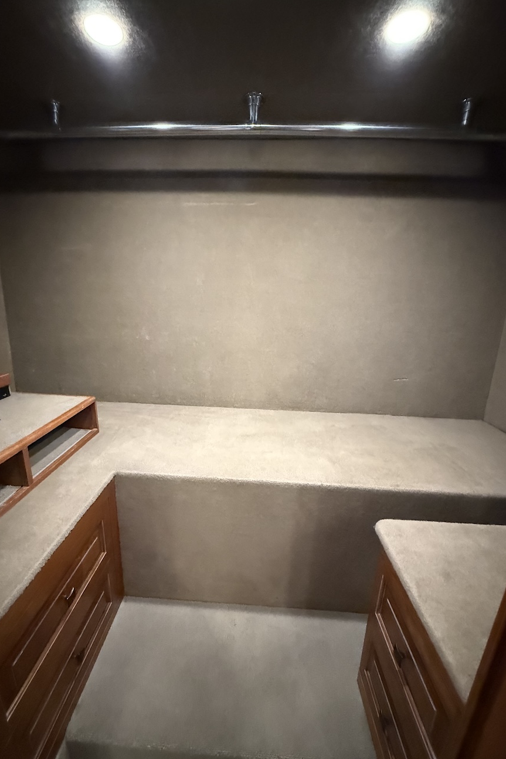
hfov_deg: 77.3
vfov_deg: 100.4
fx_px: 316
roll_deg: -2.1
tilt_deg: -15.7
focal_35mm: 15
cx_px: 239
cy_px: 385
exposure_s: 1/40
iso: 1600
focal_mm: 2.22
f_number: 2.2
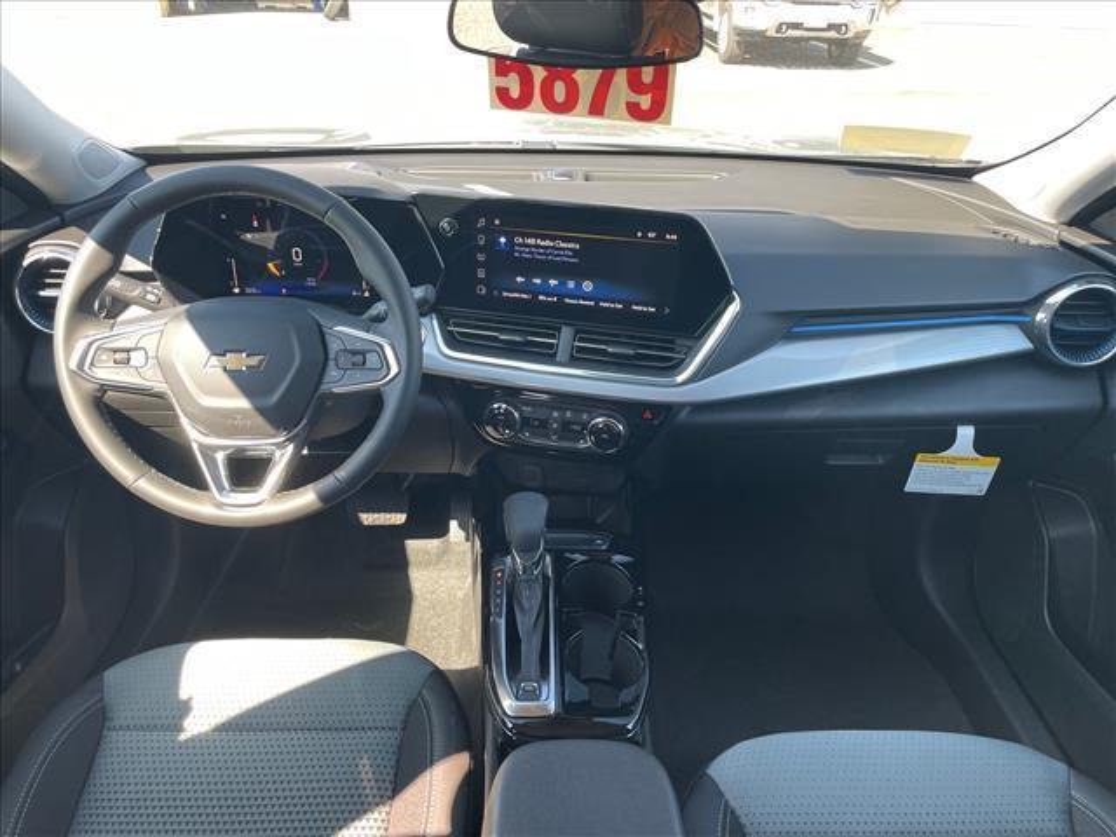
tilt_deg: -29.1
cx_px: 558
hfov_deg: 67.3
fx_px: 838
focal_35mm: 26
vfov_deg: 53.1
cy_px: 418
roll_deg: -1.2
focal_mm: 4.2
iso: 125
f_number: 1.6
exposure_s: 1/121
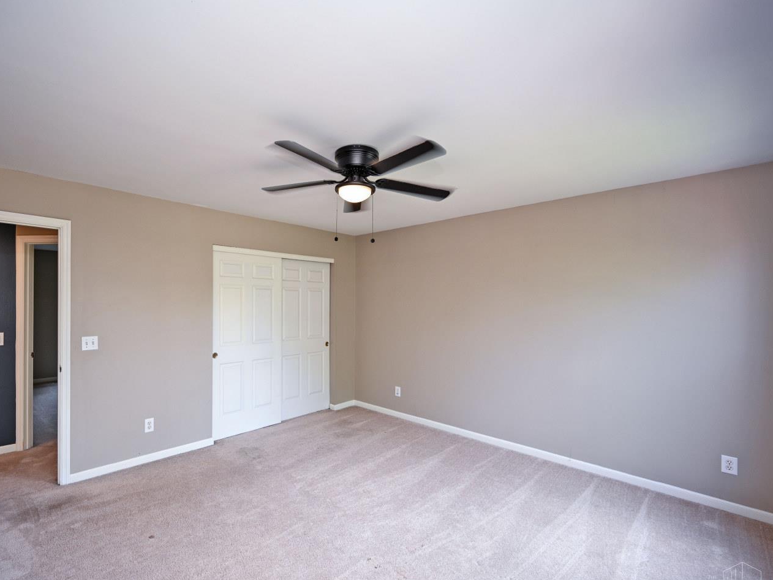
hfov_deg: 93.8
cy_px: 304
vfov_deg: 78.0
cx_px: 326
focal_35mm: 16
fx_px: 357
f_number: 4
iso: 220
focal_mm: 14
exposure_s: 1/60
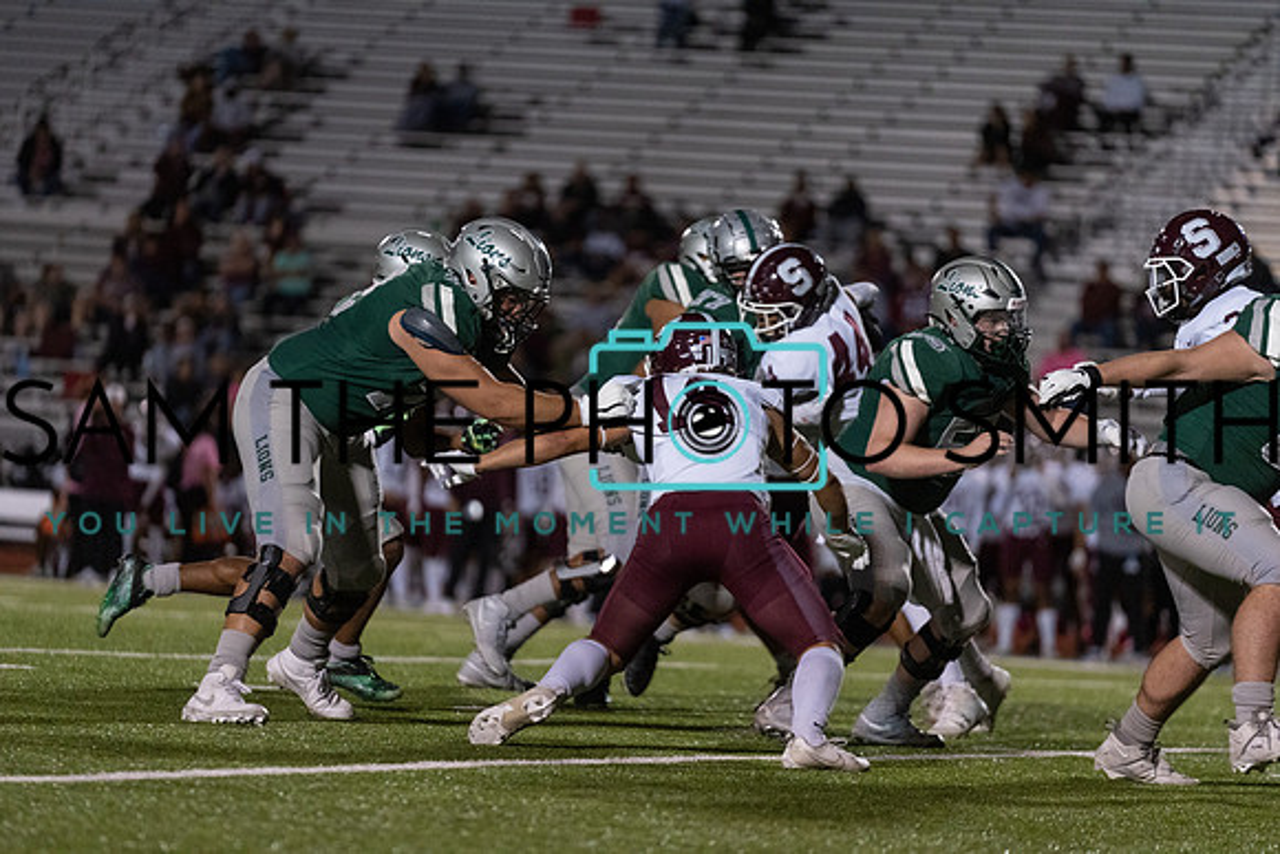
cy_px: 427
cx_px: 640
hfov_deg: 10.3
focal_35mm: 200
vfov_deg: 6.9
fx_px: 7112
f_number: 2.8
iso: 5000
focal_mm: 200
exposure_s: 1/1250
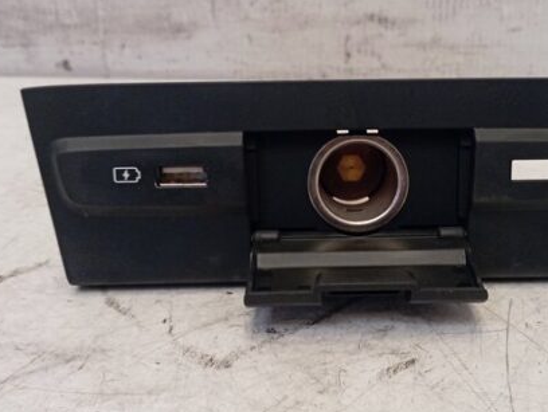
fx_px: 761
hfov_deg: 39.3
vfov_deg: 30.3
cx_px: 344
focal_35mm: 48
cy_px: 222
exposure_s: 1/33.3
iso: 284
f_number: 1.8
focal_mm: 4.22
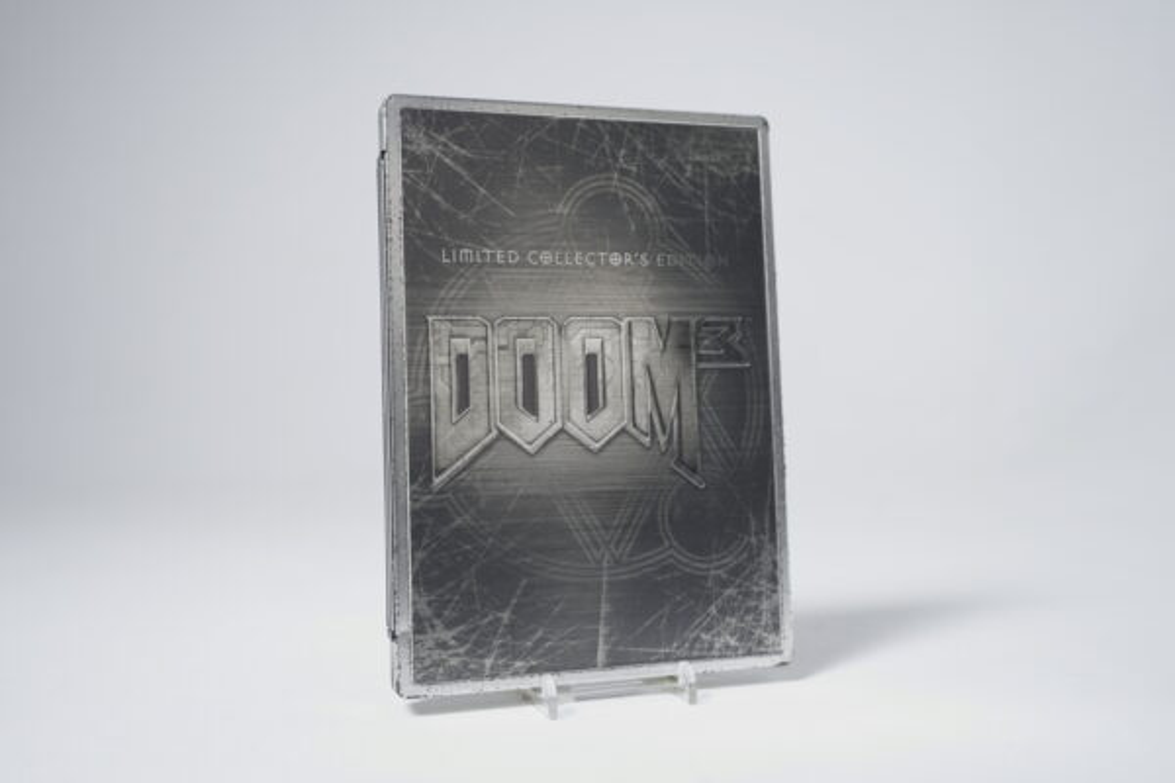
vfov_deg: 40.0
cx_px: 588
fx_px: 1077
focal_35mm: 33
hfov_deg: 57.2
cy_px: 392
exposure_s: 1/5
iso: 100
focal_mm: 33
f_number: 5
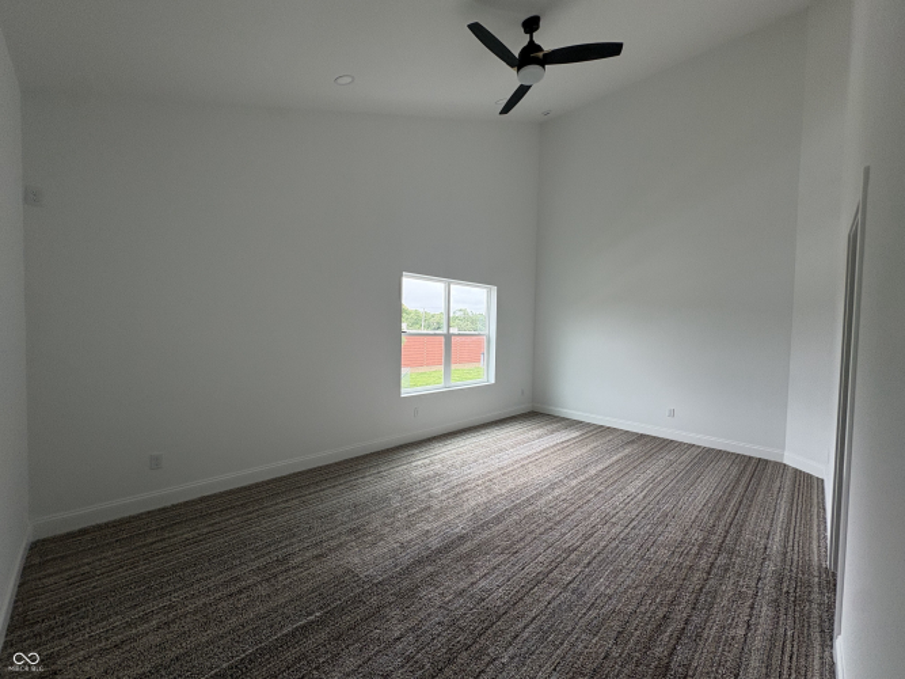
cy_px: 340
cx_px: 452
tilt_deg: -1.2
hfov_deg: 102.1
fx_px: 366
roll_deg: -0.6
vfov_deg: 85.7
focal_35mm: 14
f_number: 2.2
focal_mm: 2.22
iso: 100
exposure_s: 1/127
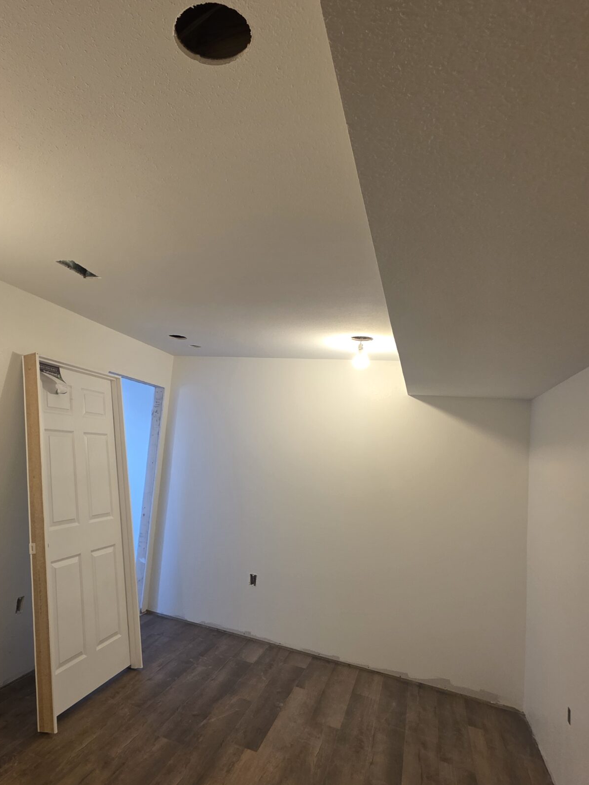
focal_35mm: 21
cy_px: 379
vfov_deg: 79.0
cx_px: 193
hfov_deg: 61.8
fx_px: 476
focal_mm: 2.2
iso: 160
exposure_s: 1/60
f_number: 1.9
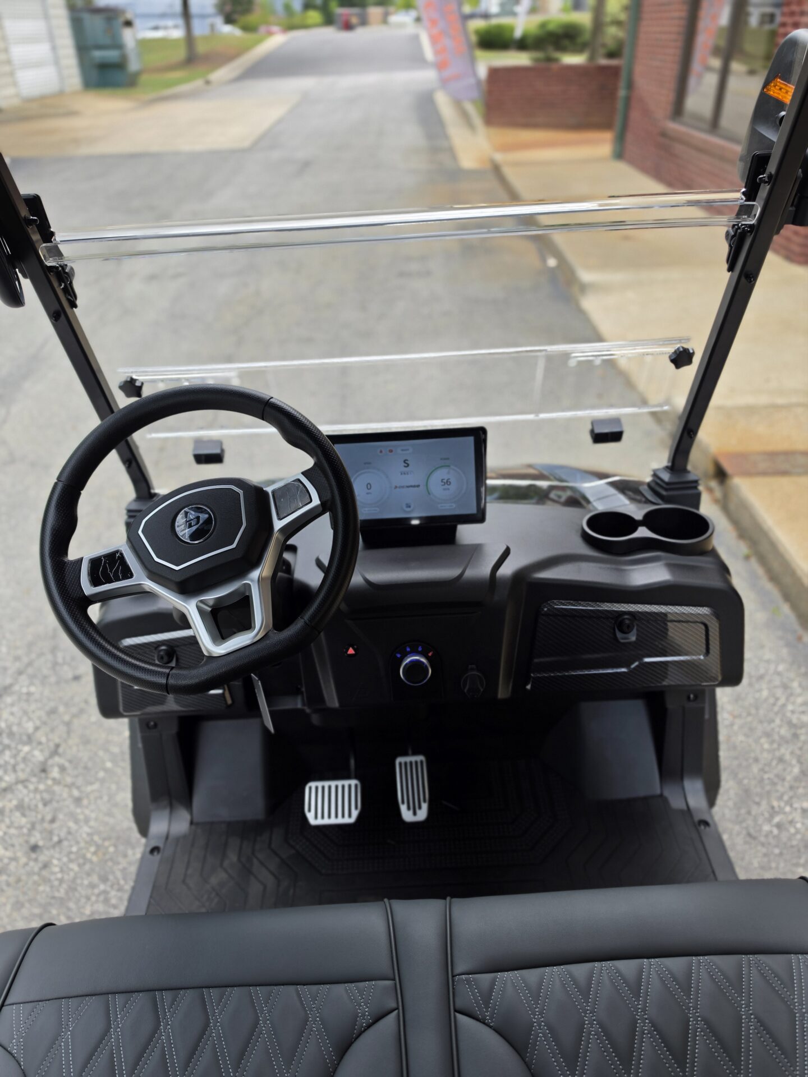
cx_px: 404
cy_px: 538
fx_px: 716
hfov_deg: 58.9
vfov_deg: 73.9
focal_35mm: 23
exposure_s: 1/359
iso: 20
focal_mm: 6.5
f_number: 1.4
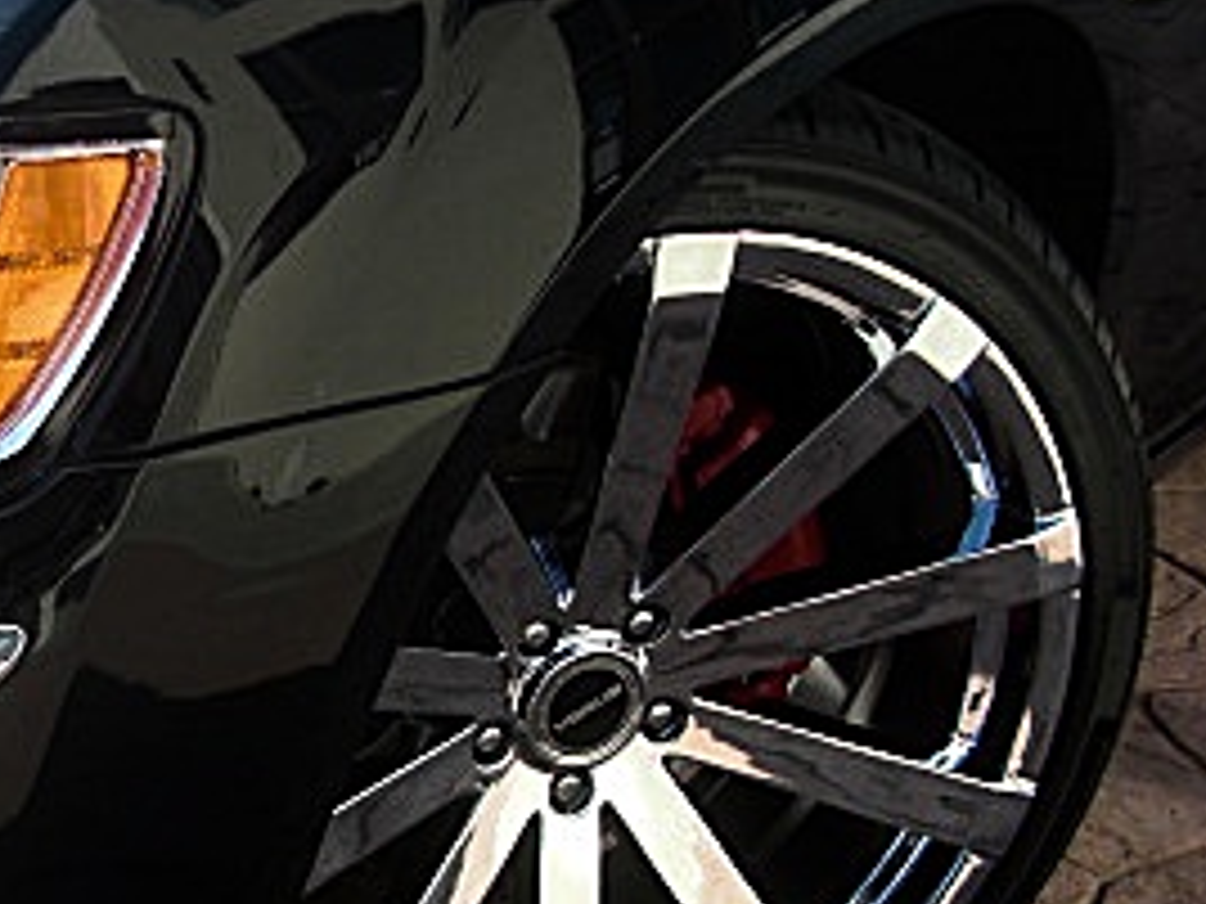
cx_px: -90
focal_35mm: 86
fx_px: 2996
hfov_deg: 21.7
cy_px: 562
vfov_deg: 17.1
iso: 50
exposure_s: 1/250
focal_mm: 6.3
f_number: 2.8
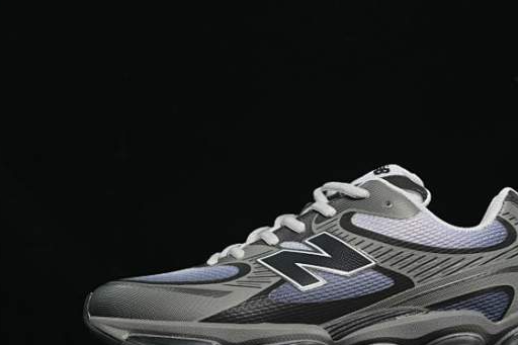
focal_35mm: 107
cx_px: 322
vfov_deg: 12.8
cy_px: 238
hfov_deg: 19.1
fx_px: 1539
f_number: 6.3
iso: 160
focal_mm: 50
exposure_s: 1/50
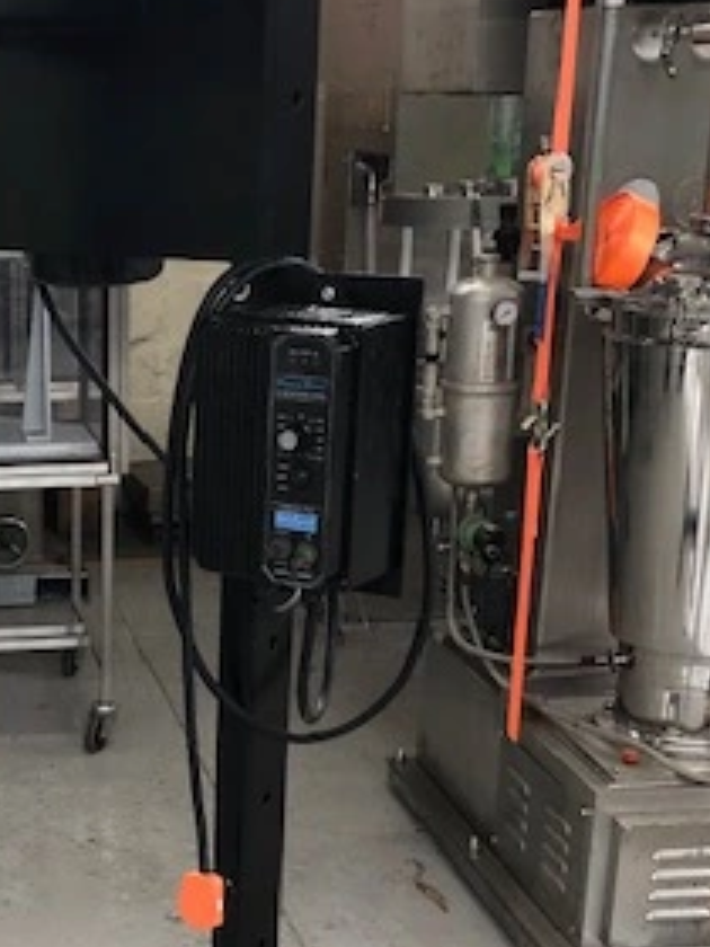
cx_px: 7
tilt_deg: -20.2
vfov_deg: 29.4
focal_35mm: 64
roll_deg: +1.1
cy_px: 785
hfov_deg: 22.1
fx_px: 1750
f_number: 1.8
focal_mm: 3.99
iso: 25
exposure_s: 1/40
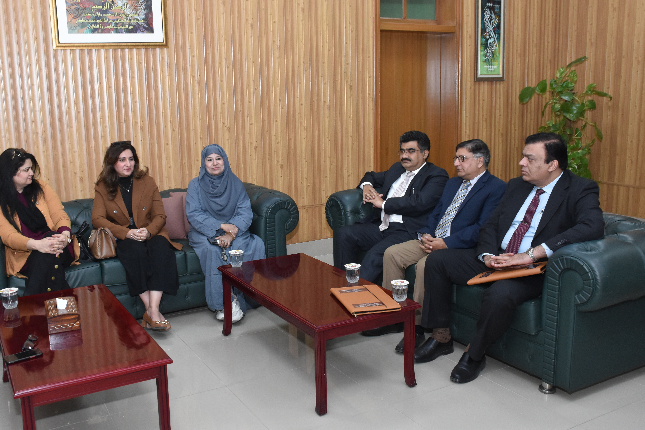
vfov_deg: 38.9
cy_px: 207
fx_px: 609
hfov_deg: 55.7
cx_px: 296
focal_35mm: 34
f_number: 8
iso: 1250
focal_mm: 20
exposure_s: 1/60
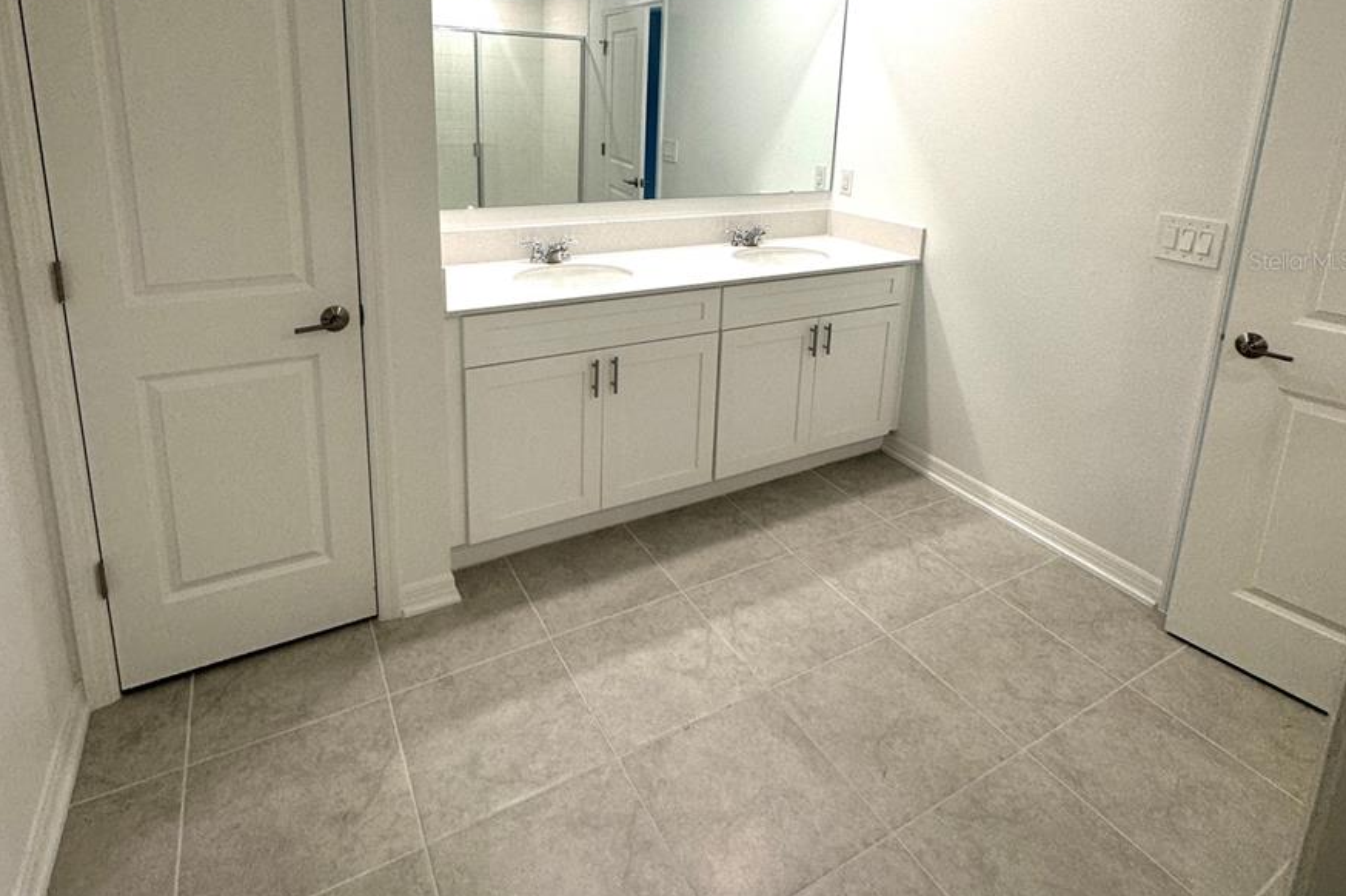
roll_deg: -1.9
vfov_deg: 59.6
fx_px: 747
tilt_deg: -10.9
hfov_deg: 84.0
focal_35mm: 20
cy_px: 260
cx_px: 665
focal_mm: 2.22
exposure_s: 1/120
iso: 100
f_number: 2.2
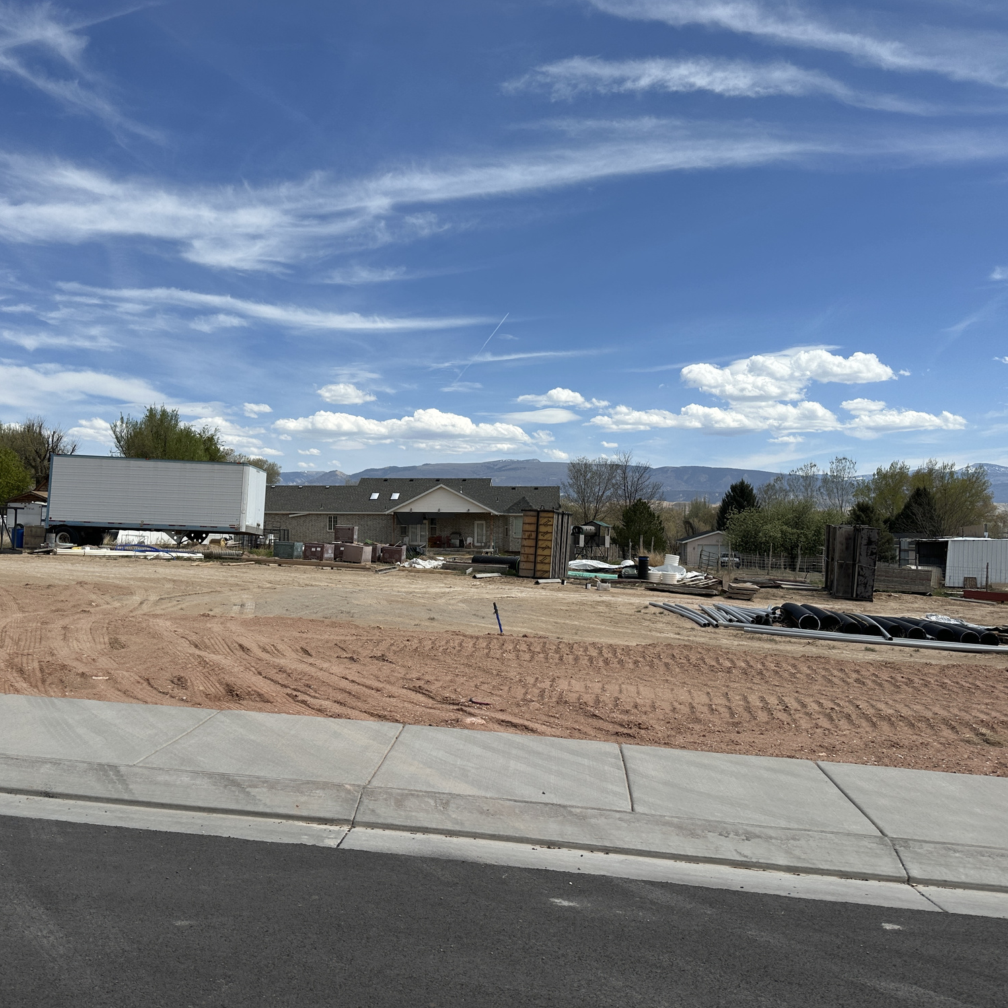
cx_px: 427
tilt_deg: +0.6
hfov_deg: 55.4
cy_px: 505
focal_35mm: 29
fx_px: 955
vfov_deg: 55.6
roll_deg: -0.2
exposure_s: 1/7576
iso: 80
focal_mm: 6.86
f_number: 1.78
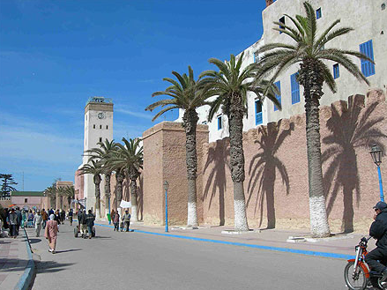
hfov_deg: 47.9
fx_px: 436
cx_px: 194
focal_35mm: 39
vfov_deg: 36.8
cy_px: 148
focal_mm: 7.8
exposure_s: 1/850
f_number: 4.8
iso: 50
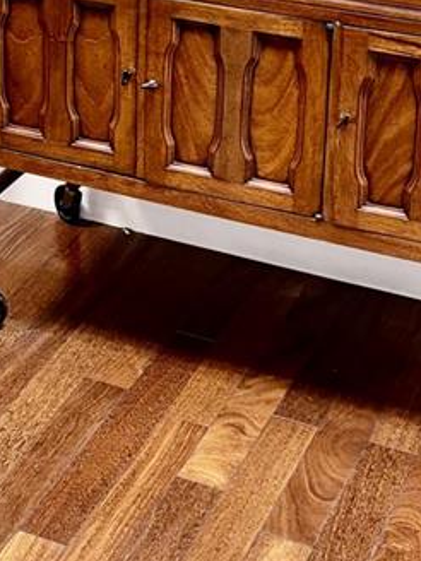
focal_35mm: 95
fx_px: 1541
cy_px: -55
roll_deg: -0.6
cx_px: -12
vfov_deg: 19.8
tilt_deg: -16.1
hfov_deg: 15.3
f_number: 1.6
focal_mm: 5.96
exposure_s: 1/60
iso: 160
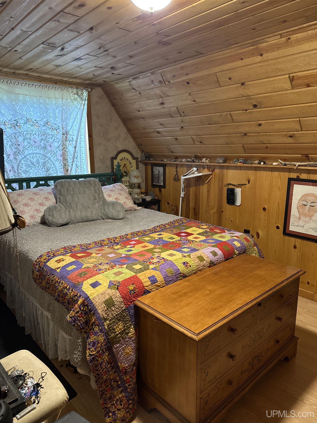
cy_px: 212
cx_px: 158
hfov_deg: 56.8
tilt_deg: -11.9
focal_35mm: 24
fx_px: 293
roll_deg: -0.6
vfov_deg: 71.6
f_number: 1.78
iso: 640
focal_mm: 6.76
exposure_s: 1/60
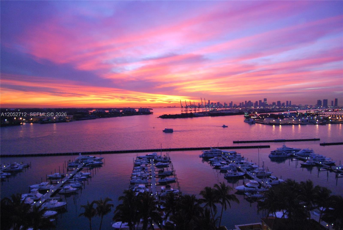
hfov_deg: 89.9
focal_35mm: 18
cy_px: 115
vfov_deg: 67.6
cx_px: 172
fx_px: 172
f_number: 4
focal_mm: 12
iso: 1400
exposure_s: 1/60
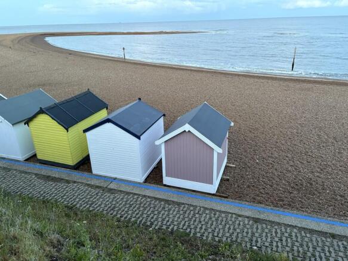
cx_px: 174
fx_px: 261
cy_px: 130
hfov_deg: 67.3
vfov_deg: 53.0
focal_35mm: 26
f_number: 1.6
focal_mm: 5.96
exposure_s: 1/60
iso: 320
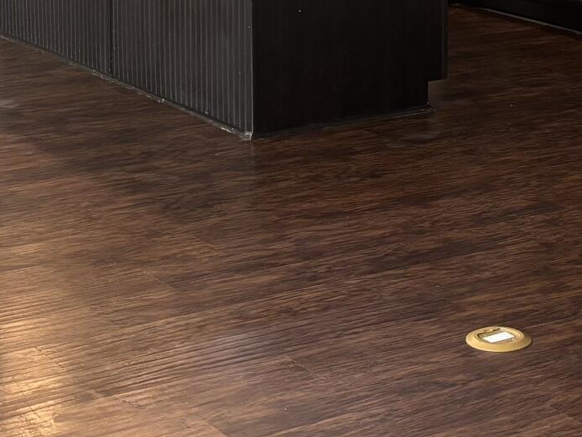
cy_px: -212
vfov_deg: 12.5
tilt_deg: -3.9
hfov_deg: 17.4
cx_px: 359
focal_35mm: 113
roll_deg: -0.1
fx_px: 1901
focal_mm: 5.96
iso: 100
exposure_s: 1/60
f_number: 1.6
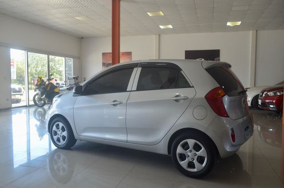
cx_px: 142
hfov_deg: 57.3
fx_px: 260
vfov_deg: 39.8
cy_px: 94
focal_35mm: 33
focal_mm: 22
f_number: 5.6
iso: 400
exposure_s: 1/125
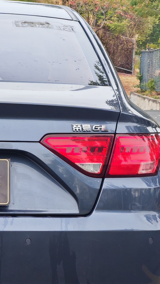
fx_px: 1124
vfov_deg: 14.4
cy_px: 199
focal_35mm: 149
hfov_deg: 8.0
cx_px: -56
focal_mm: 6.38
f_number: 2.4
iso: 50
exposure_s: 1/100
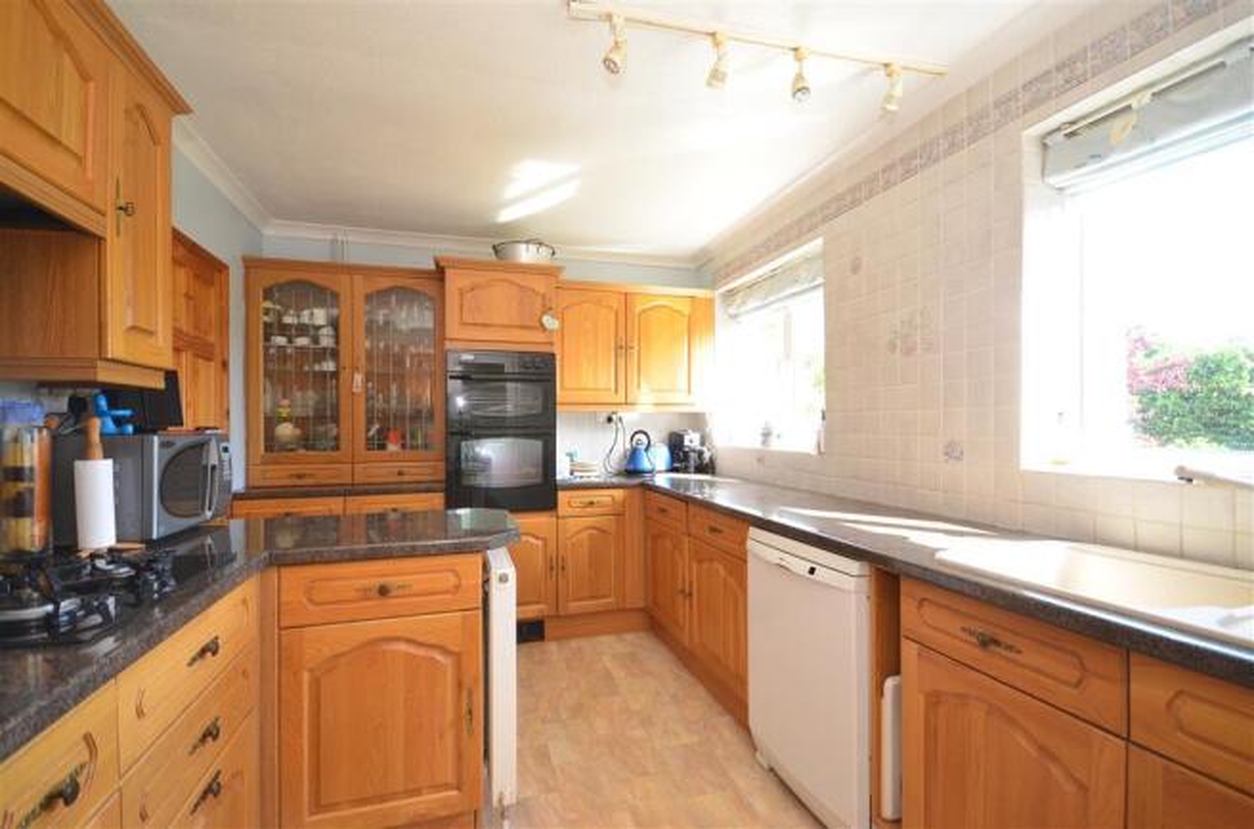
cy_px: 414
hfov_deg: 100.5
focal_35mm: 15
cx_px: 627
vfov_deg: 77.0
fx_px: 521
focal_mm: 10
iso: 200
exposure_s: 1/25
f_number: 5
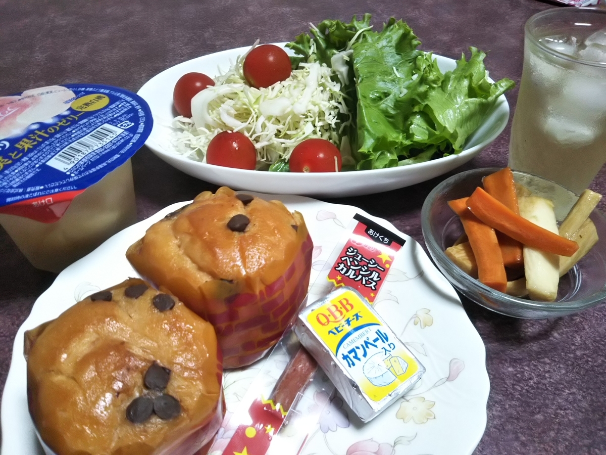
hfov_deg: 60.0
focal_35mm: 30
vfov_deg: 46.8
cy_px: 228
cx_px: 303
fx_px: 525
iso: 125
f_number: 2.2
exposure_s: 1/30
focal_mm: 4
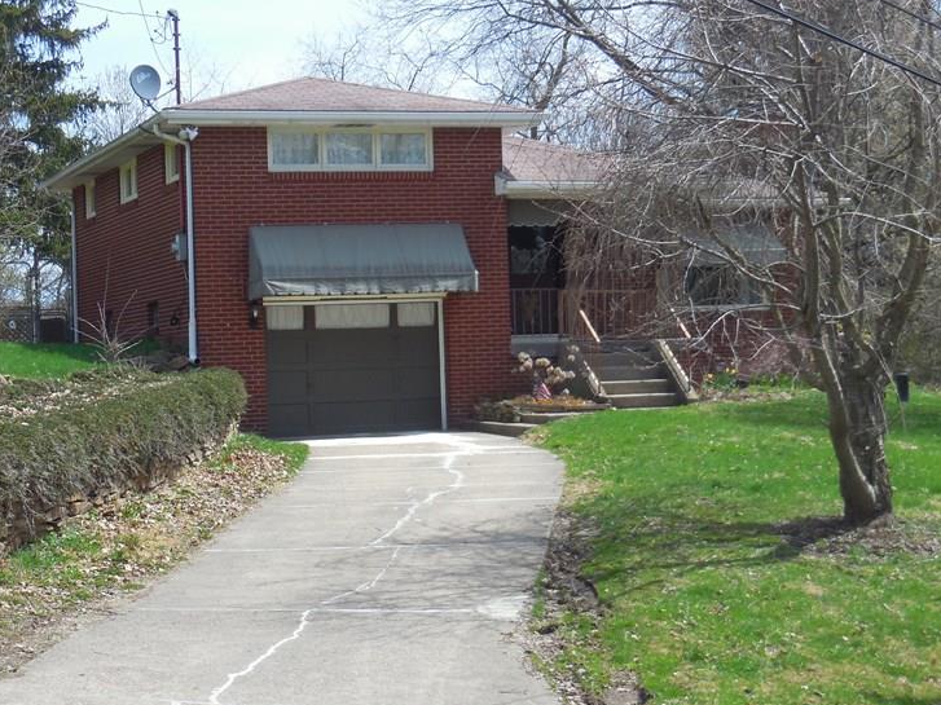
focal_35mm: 93
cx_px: 511
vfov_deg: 15.9
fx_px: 2528
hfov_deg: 21.1
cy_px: 352
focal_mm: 10.9
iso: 125
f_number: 4.2
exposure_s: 1/640
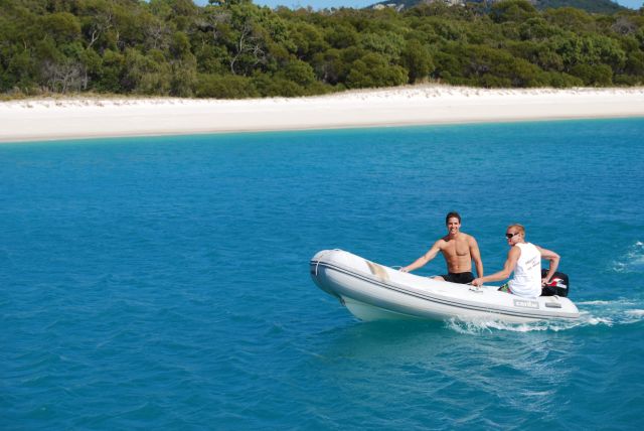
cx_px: 322
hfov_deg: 27.0
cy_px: 216
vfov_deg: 18.2
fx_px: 1343
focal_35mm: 75
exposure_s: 1/320
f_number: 9
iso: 100
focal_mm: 50
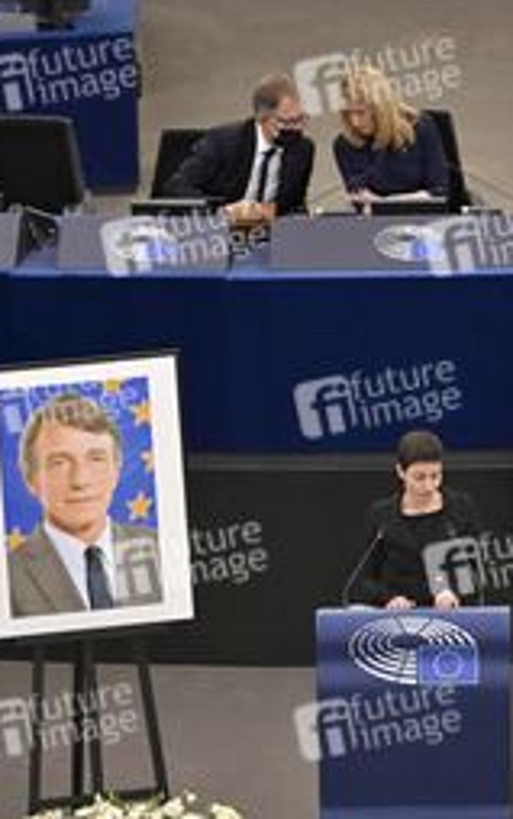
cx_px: 421
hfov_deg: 3.6
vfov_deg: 5.8
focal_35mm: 361
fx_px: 8066
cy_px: 480
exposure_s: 1/500
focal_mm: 200
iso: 1000
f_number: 2.8
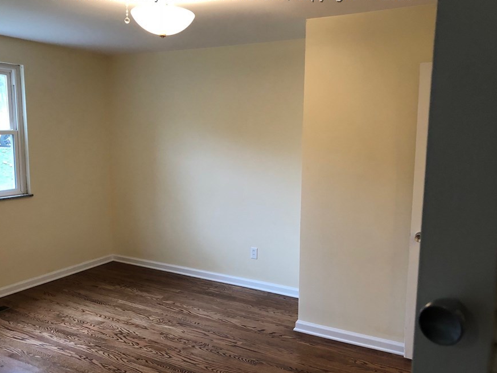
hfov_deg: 53.9
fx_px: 488
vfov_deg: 41.8
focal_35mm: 34
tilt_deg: -9.4
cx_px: 229
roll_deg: -0.5
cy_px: 202
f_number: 1.8
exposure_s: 1/15
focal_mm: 3.99
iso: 64
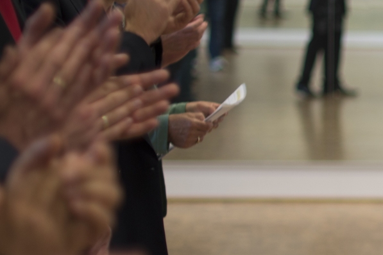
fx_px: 2670
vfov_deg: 5.5
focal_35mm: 251
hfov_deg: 7.8
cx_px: 813
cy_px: 211
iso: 100
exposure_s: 1/50
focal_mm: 50
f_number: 1.8
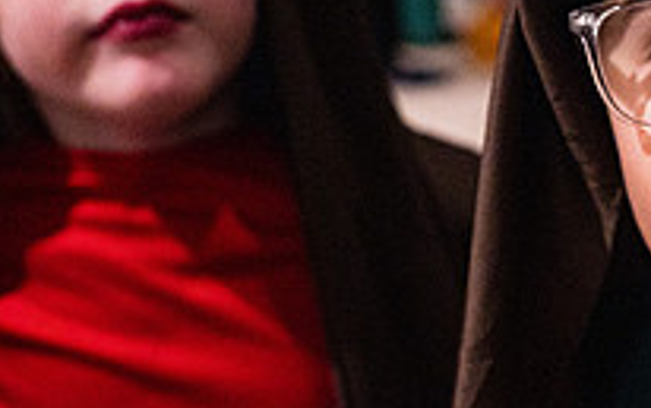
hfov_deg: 27.6
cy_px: 242
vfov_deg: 18.9
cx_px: 686
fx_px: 1225
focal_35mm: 69
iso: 1250
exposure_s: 1/250
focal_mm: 24
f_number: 2.8
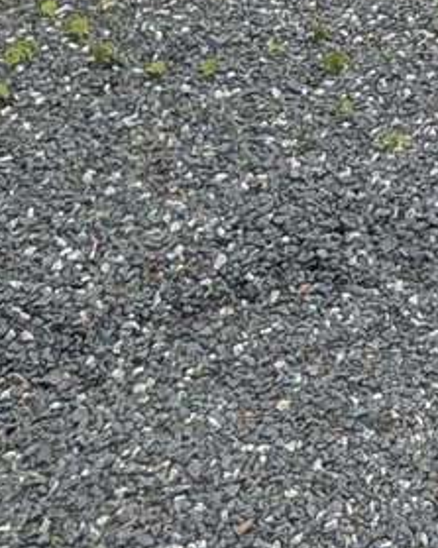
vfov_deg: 17.7
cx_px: 778
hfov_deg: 14.1
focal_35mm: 97
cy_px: -283
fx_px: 1573
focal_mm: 2.23
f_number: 1.95
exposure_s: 1/2309
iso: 46
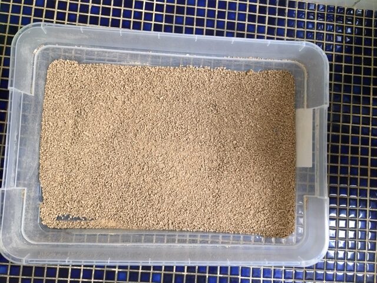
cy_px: 142
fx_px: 316
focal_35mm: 29
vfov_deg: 48.2
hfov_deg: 61.7
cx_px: 188
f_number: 2.2
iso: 100
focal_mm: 4.15
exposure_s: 1/33
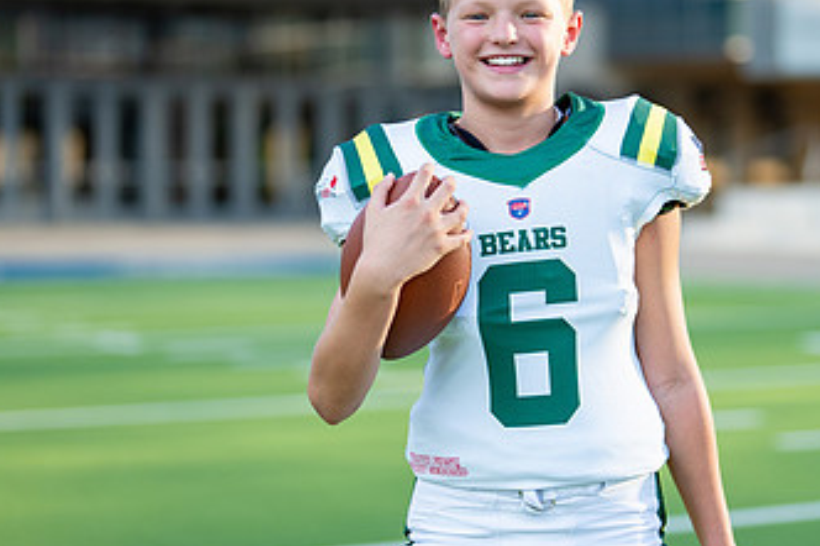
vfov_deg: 11.9
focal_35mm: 115
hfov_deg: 17.7
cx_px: 555
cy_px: 239
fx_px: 2618
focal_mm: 50
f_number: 1.2
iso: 100
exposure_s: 1/2500
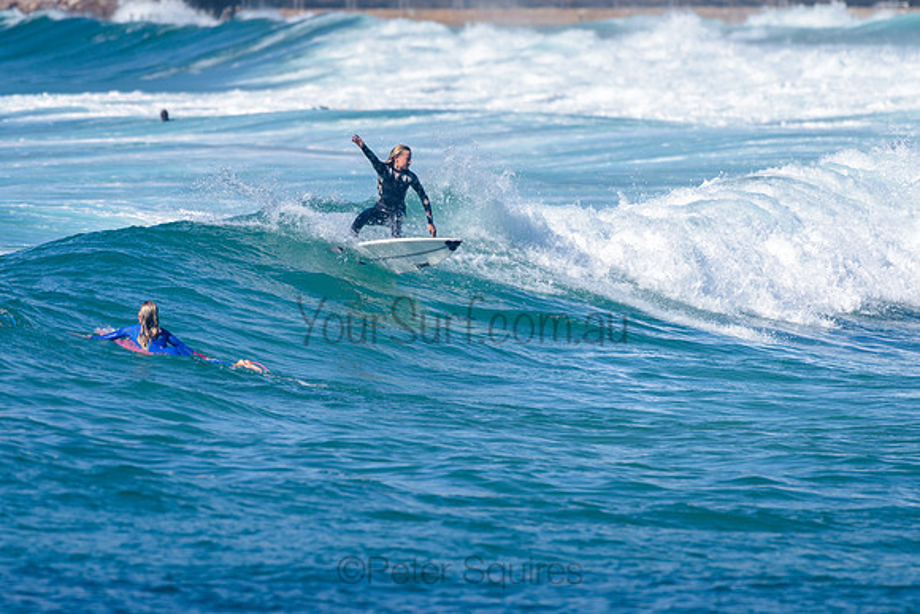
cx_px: 407
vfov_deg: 2.2
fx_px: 15663
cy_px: 257
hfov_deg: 3.4
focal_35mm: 613
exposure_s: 1/2000
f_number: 5.6
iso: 140
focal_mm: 500
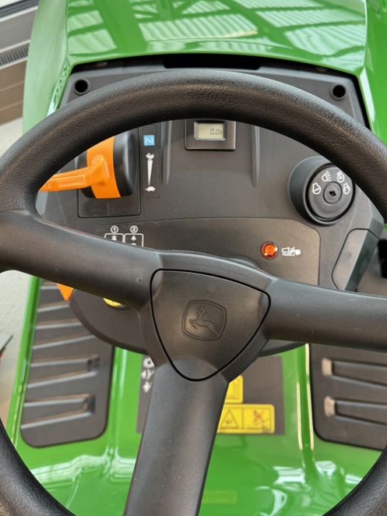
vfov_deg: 61.5
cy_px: 235
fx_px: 432
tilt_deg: -67.7
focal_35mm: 29
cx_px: 230
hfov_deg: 48.0
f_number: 1.78
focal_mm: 6.86
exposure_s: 1/50
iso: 100
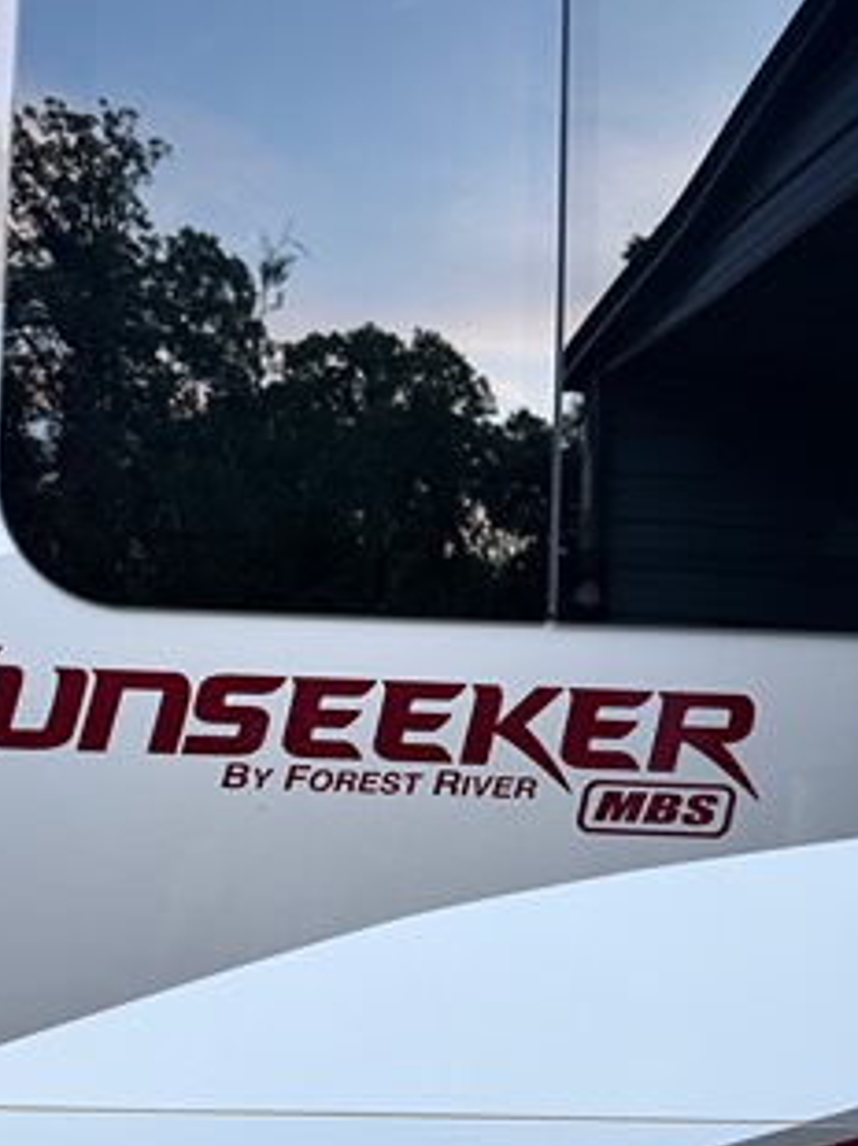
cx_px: 355
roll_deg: -2.7
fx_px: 1026
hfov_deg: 45.2
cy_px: 677
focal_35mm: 31
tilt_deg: +3.6
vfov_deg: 58.0
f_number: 1.78
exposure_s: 1/60
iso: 320
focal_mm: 6.76
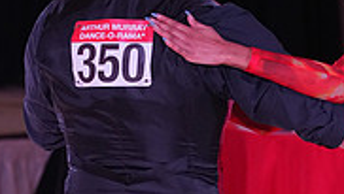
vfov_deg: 1.8
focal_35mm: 667
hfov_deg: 3.2
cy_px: 283
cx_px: 264
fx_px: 6093
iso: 2000
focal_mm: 200
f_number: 5
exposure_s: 1/250
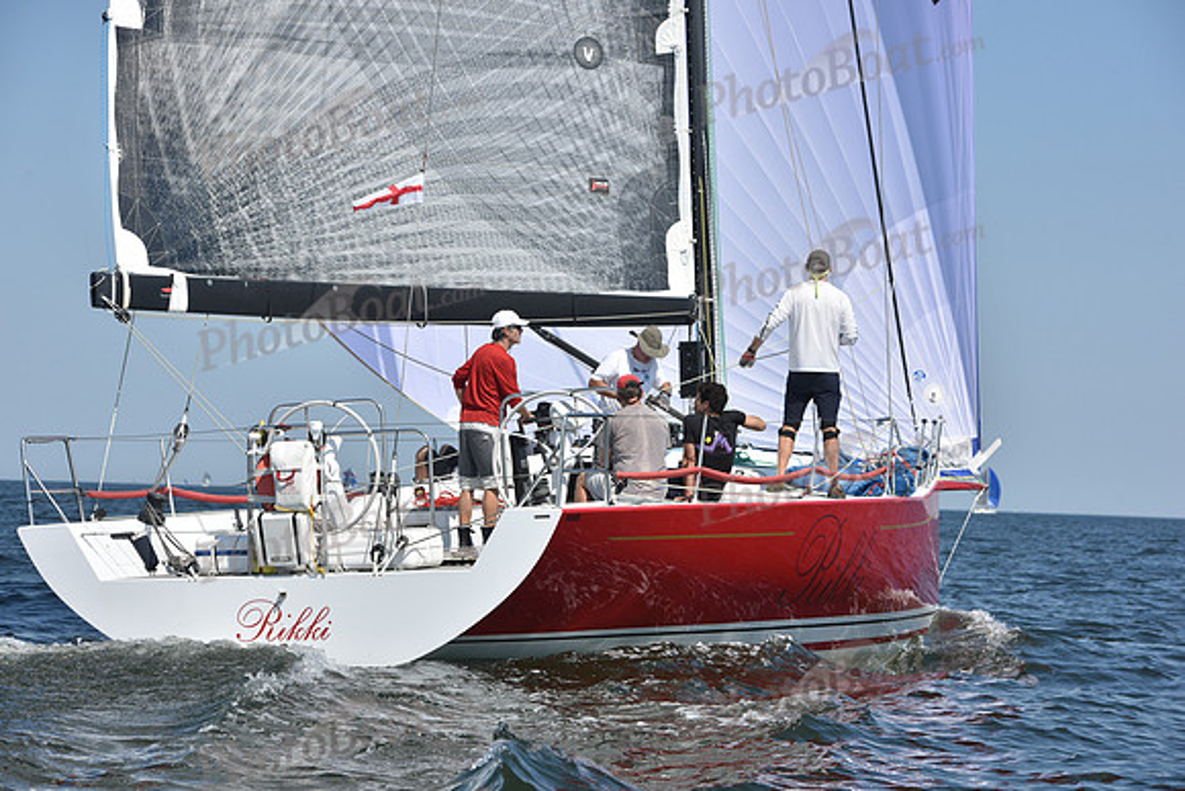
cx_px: 592
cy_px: 396
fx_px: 3819
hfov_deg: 17.6
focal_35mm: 116
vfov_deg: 11.8
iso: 250
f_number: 8
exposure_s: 1/1250
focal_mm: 116
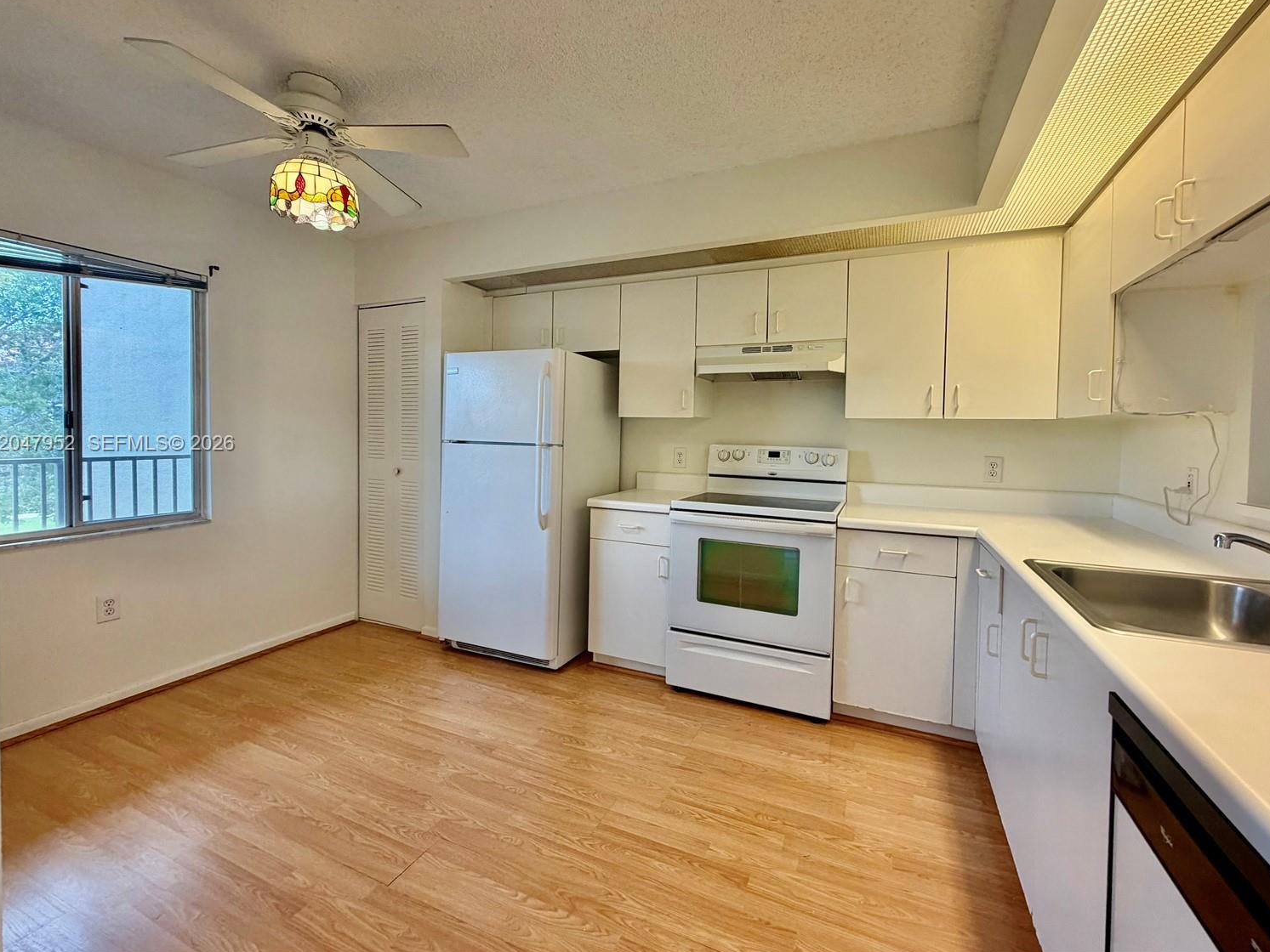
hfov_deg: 98.1
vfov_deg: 81.6
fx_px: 550
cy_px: 445
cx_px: 650
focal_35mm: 15
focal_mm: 2.22
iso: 200
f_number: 2.2
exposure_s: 1/120
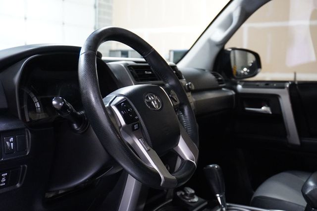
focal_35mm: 45
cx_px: 158
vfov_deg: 29.8
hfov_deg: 43.6
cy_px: 106
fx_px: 396
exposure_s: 1/40
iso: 6400
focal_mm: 30
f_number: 5
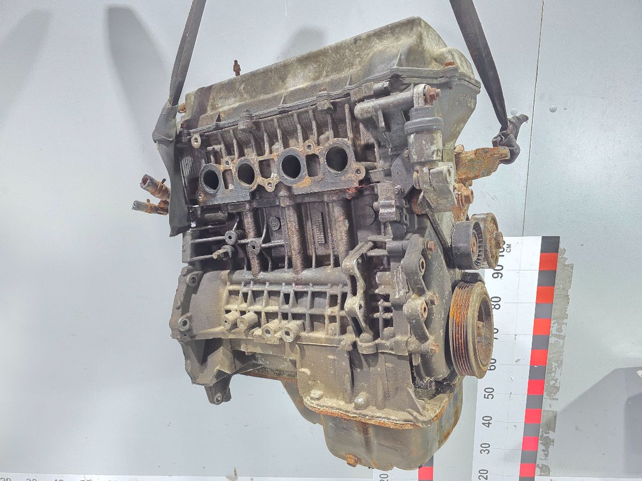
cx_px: 321
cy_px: 240
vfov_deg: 58.9
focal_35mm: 23
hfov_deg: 73.9
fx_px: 427
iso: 640
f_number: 1.7
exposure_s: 1/100
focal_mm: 6.3
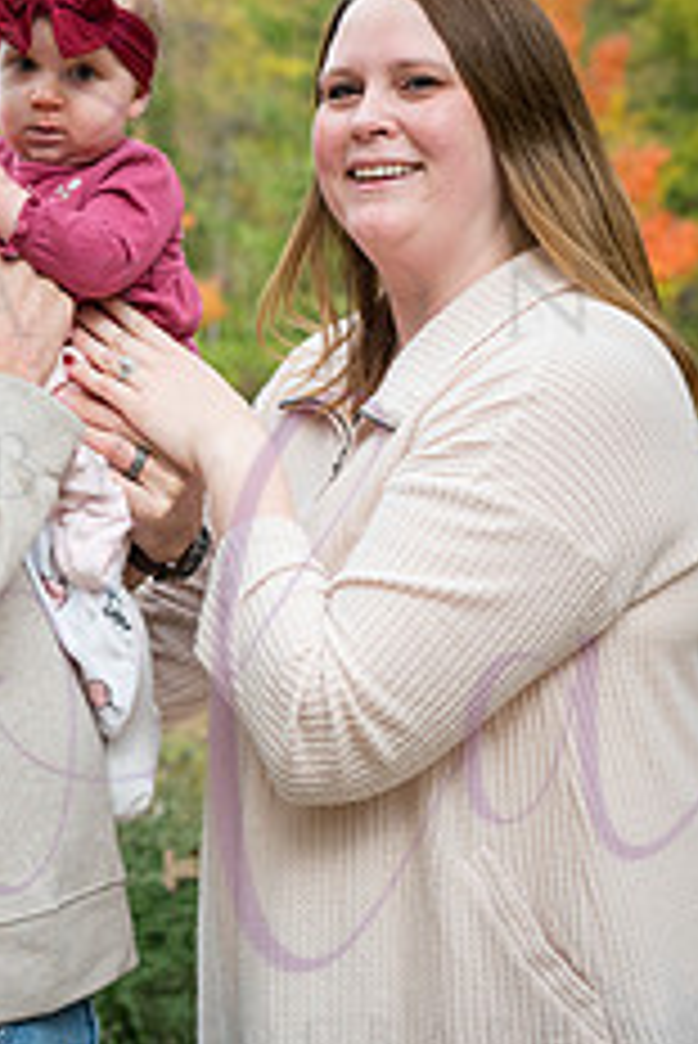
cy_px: 459
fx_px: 2875
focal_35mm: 99
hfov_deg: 13.8
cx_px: 122
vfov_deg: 20.6
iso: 400
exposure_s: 1/500
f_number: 4.5
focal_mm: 51
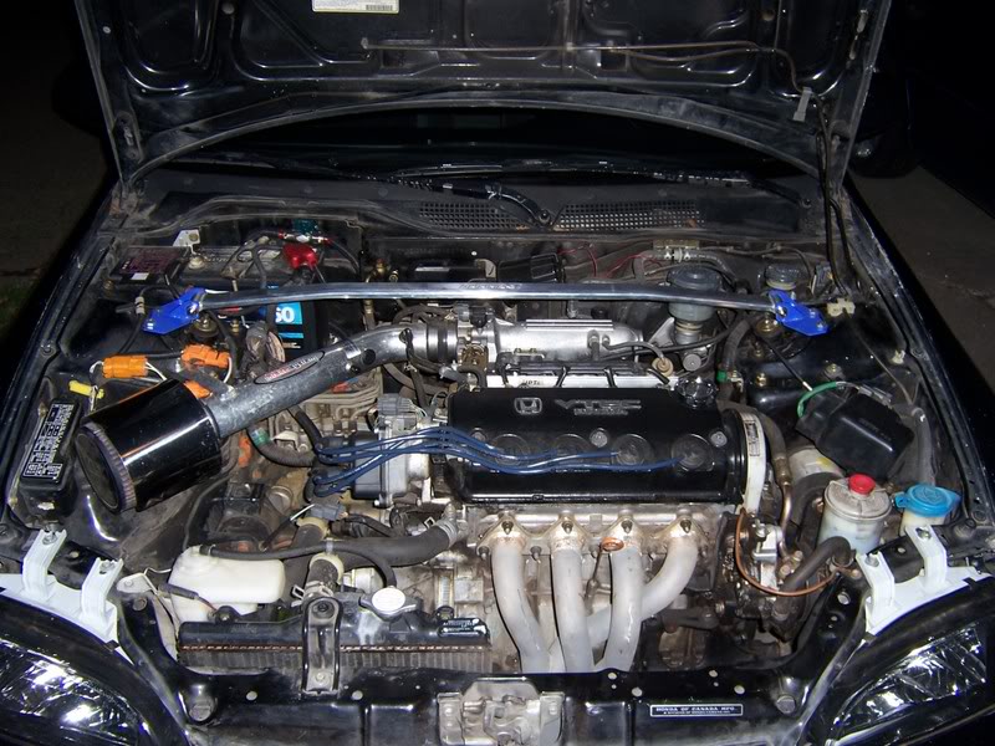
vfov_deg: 42.9
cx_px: 498
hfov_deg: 55.4
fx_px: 949
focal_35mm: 33
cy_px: 373
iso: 80
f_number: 2.8
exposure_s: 1/60
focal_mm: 5.5
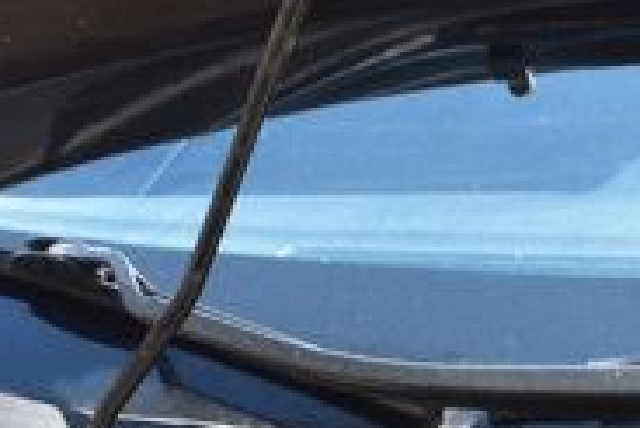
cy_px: 1148
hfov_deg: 7.8
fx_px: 4604
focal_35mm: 259
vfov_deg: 5.1
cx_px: 929
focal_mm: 31
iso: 400
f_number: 9
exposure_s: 1/160
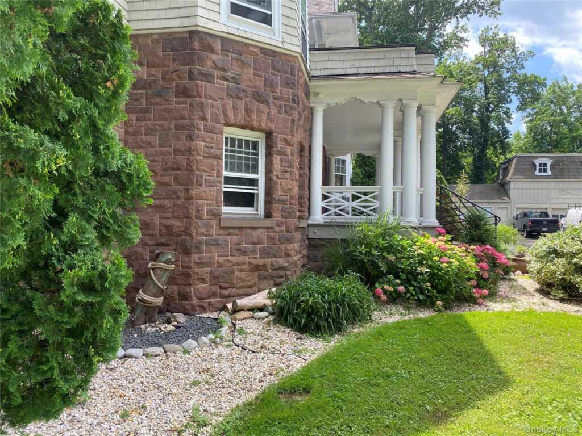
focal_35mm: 26
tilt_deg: +0.9
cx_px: 291
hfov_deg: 67.3
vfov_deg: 53.1
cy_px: 218
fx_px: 437
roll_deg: +0.1
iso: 32
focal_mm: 4.25
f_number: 1.8
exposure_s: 1/554
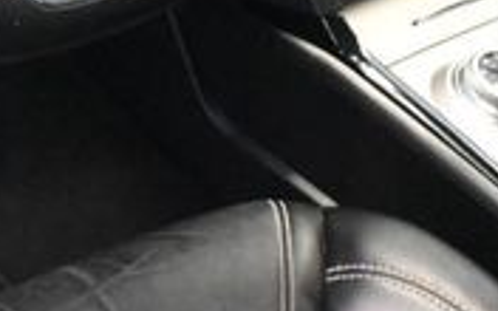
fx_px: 1507
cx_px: 68
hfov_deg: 18.5
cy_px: -119
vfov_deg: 11.4
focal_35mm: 111
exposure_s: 1/60
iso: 12800
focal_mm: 20
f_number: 3.8
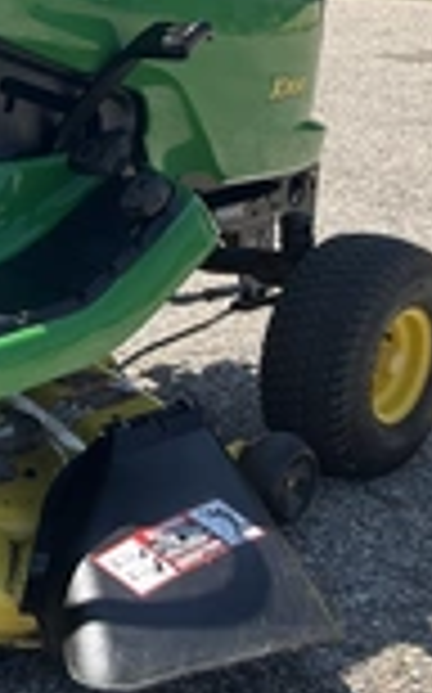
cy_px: 202
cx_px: -198
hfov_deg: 15.2
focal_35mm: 80
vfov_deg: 25.6
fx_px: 1510
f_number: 1.8
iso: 25
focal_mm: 3
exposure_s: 1/1035
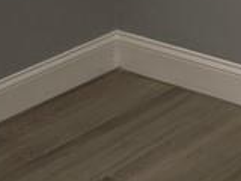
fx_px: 1114
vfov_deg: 8.2
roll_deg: -0.8
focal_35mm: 160
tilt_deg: -5.4
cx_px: 247
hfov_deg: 12.2
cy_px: -312
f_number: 1.6
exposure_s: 1/120
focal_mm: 5.1
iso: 40
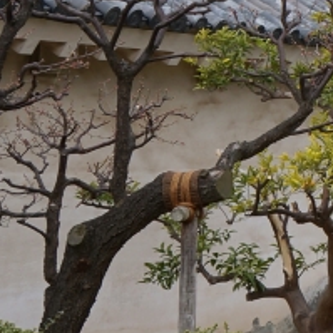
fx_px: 1460
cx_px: 793
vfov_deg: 12.7
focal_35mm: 134
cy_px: -82
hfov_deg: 11.0
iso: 200
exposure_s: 1/160
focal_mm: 21
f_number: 6.3
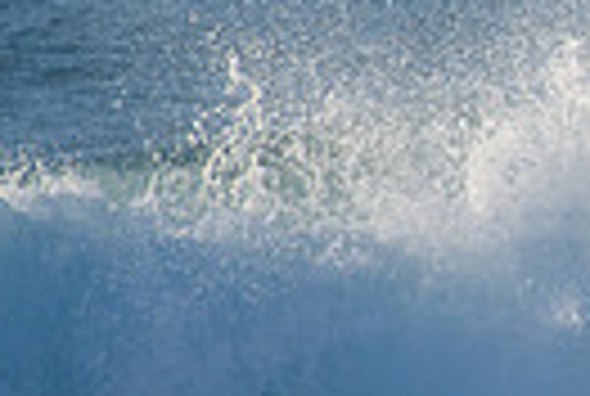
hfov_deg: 0.9
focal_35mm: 2381
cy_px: 64
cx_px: 1175
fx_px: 39111
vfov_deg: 0.6
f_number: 5.6
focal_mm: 500
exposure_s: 1/2000
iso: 400
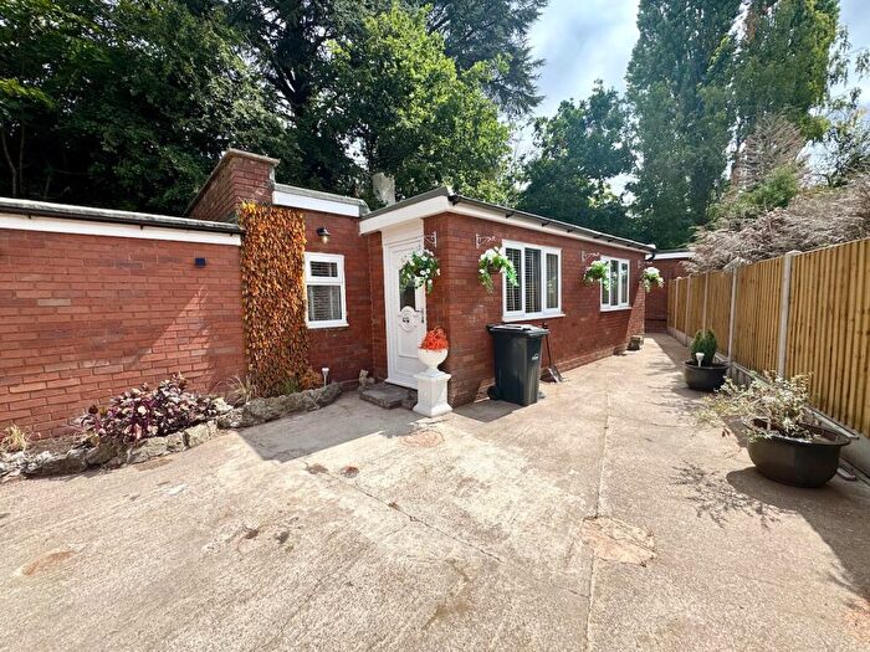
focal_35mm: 14
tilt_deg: -4.1
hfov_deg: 102.1
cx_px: 435
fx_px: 352
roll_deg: +1.6
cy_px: 326
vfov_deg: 85.7
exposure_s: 1/1506
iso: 50
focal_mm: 2.22
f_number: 2.2
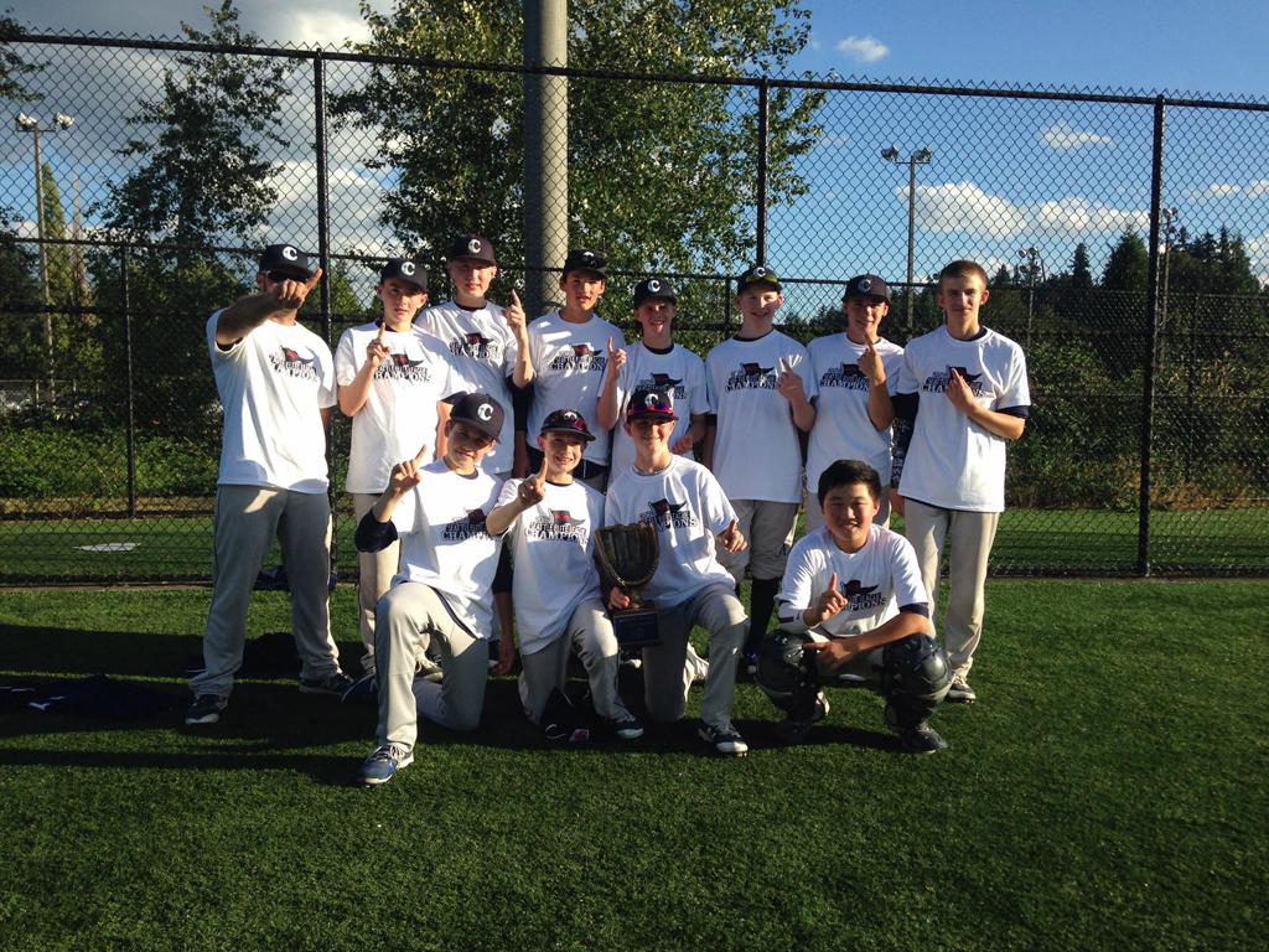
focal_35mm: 33
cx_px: 634
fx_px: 1210
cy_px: 476
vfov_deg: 42.9
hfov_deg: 55.4
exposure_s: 1/1178
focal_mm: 4.12
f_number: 2.4
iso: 50
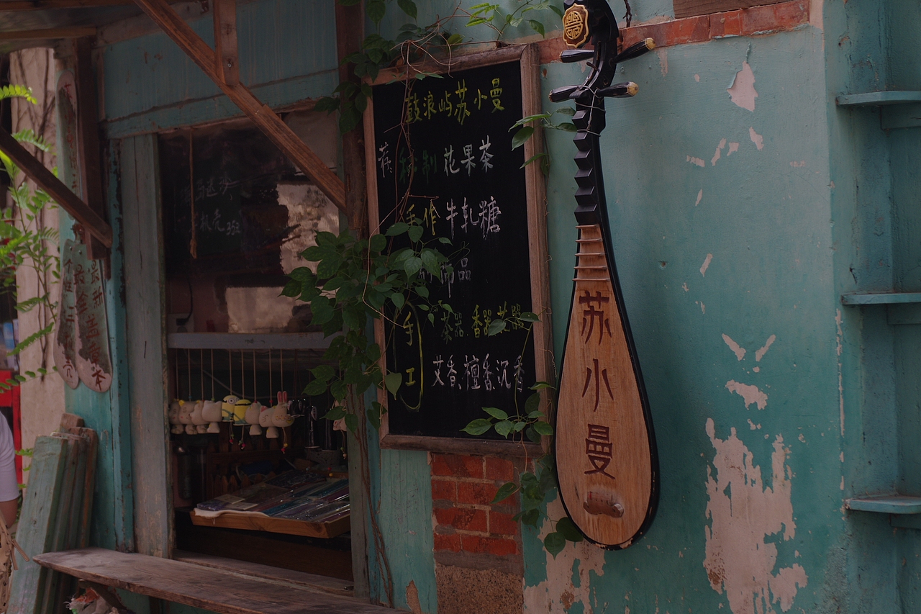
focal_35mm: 79
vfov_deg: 17.3
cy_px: 307
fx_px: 2021
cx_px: 460
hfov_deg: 25.7
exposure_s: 1/160
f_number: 5
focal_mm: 53
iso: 200
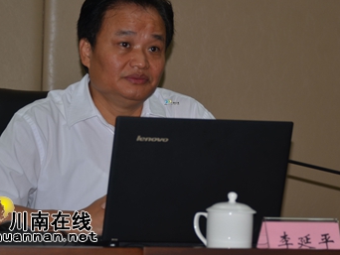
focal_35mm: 179
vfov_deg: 8.3
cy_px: 103
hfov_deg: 11.1
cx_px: 172
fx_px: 1756
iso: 100
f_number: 5
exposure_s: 1/60
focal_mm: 85
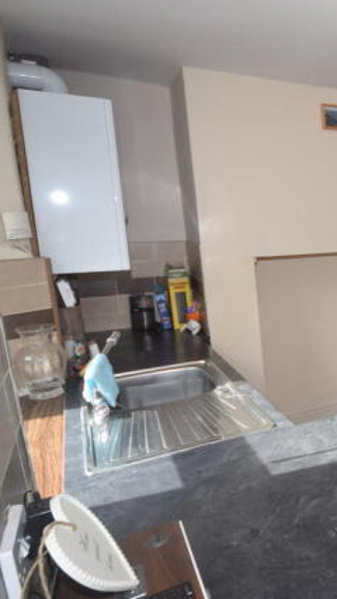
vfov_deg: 66.0
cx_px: 440
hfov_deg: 31.1
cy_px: 302
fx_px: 460
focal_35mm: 29
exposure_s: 1/60
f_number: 4.5
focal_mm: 12
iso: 100
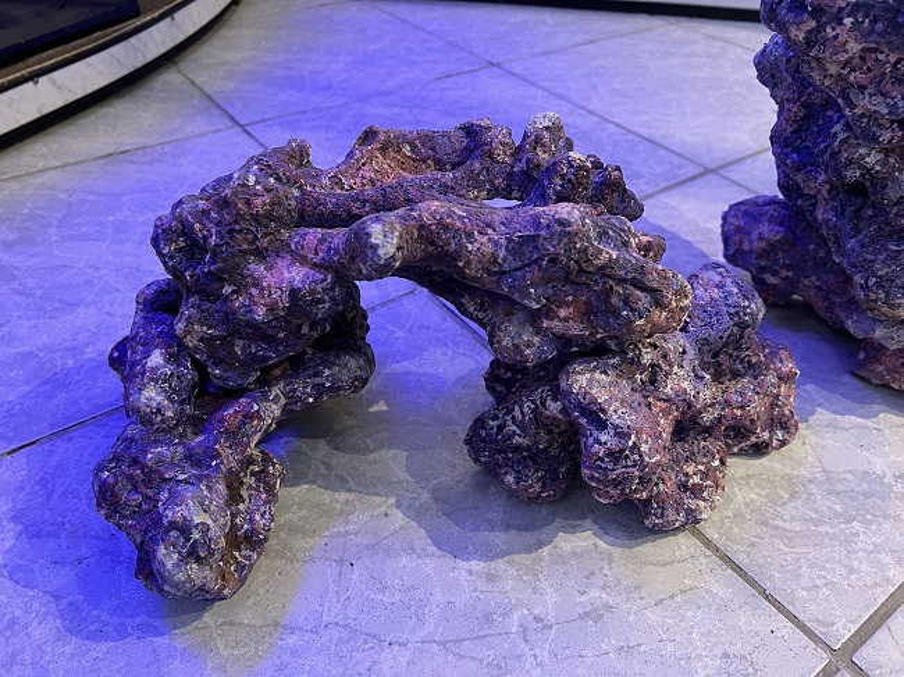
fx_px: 679
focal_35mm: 26
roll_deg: -2.1
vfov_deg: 53.0
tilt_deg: -41.0
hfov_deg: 67.3
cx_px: 452
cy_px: 338
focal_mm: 5.7
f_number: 1.5
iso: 250
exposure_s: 1/50
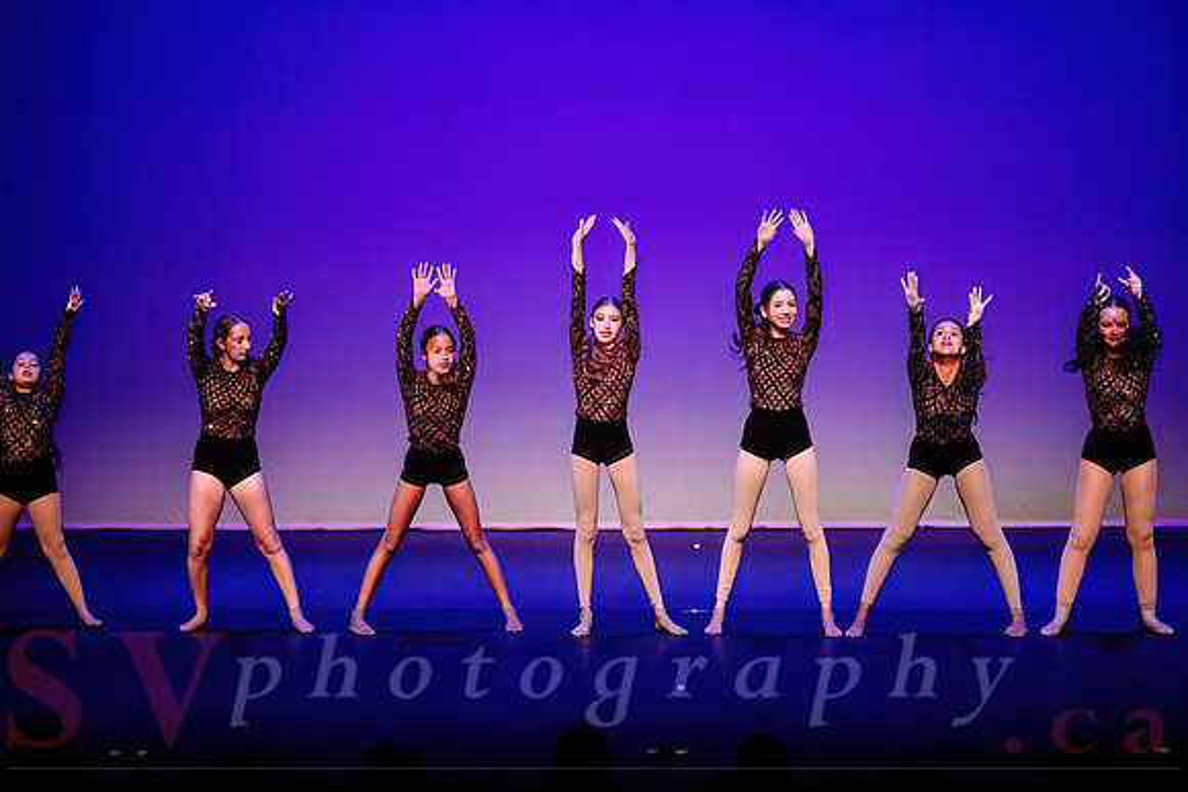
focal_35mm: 112
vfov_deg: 12.2
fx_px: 3704
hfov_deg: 18.2
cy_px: 369
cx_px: 635
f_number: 2.8
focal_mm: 105
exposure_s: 1/400
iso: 1600
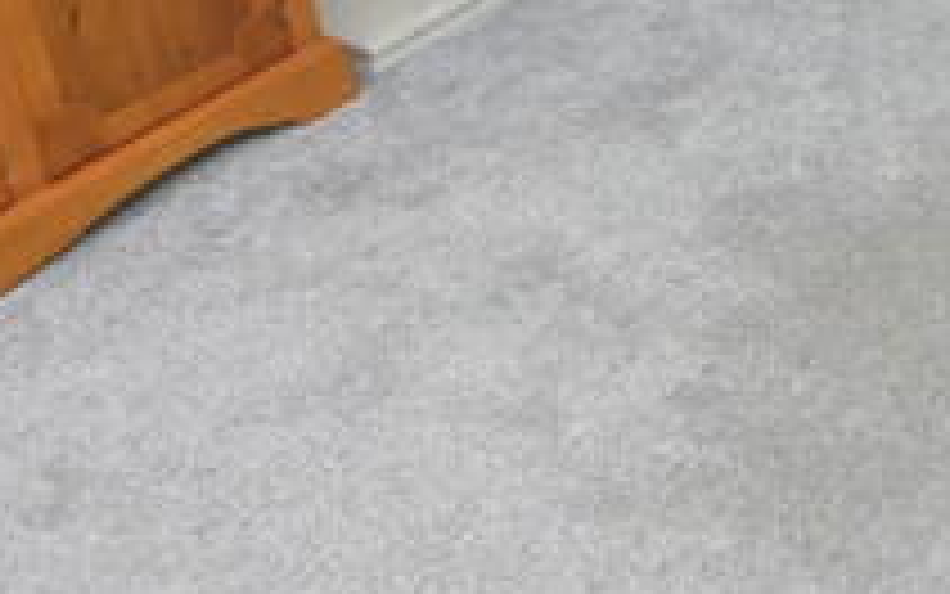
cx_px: 1315
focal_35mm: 81
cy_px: -274
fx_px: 2110
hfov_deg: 22.1
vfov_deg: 15.0
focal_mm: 11
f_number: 7.1
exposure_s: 1/60
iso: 800
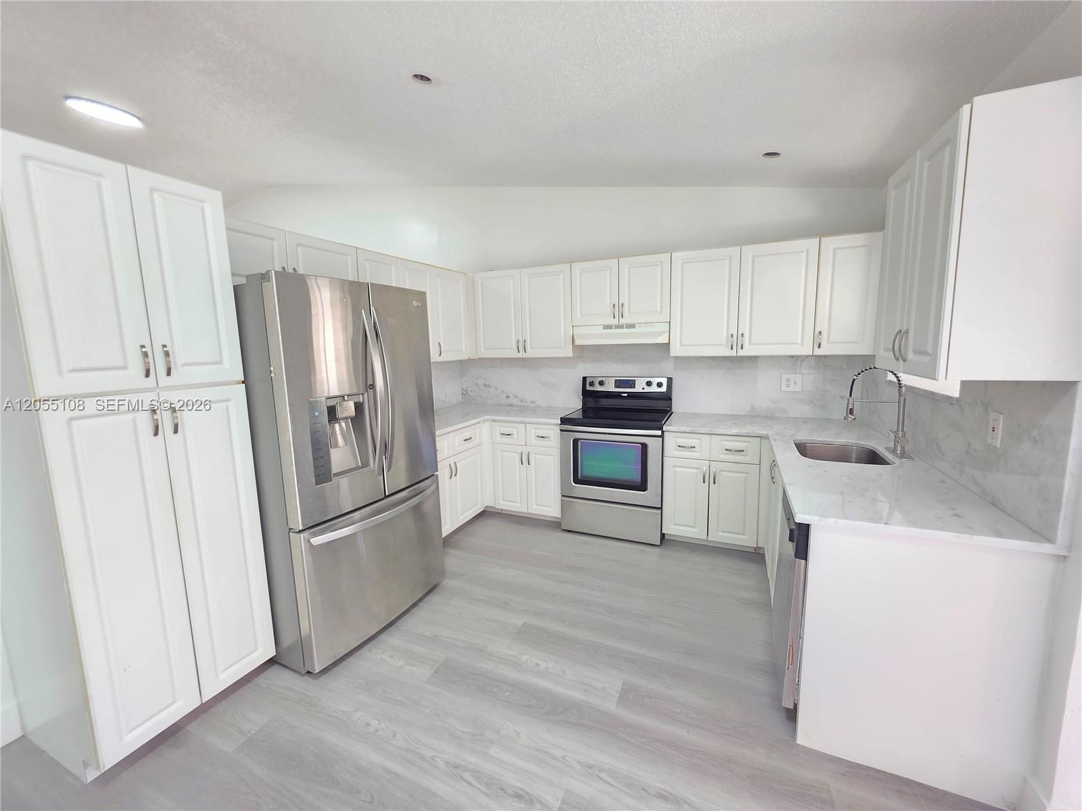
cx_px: 541
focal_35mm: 13
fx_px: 406
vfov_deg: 89.9
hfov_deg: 106.2
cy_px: 406
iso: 160
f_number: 1.9
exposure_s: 1/60
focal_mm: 2.2
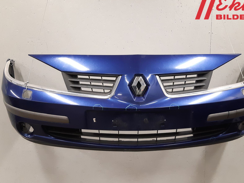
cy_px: 113
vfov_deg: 41.5
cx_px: 131
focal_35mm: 34
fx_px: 240
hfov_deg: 53.9
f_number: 1.7
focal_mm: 3.93
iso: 250
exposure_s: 1/50
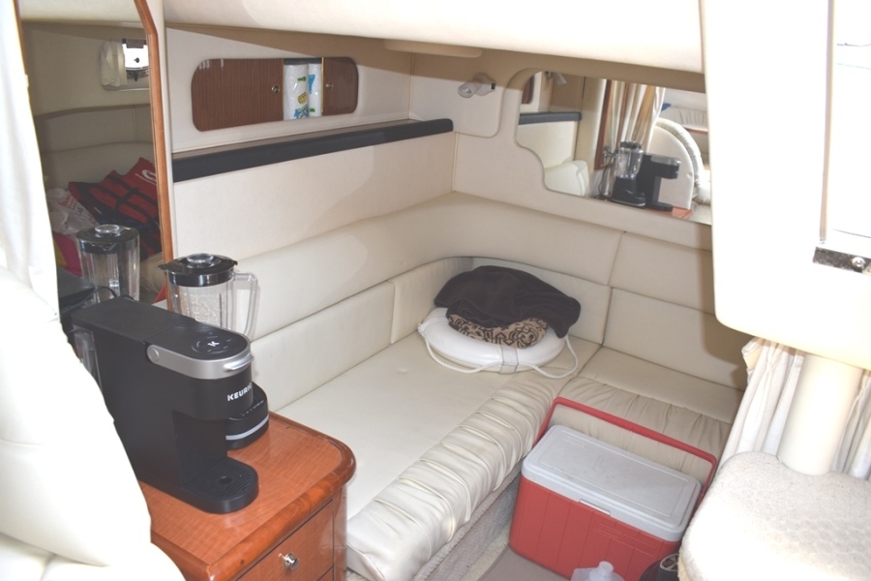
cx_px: 436
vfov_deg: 47.9
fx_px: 653
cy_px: 290
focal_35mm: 27
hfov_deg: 67.4
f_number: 5
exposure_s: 1/100
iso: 800
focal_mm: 18
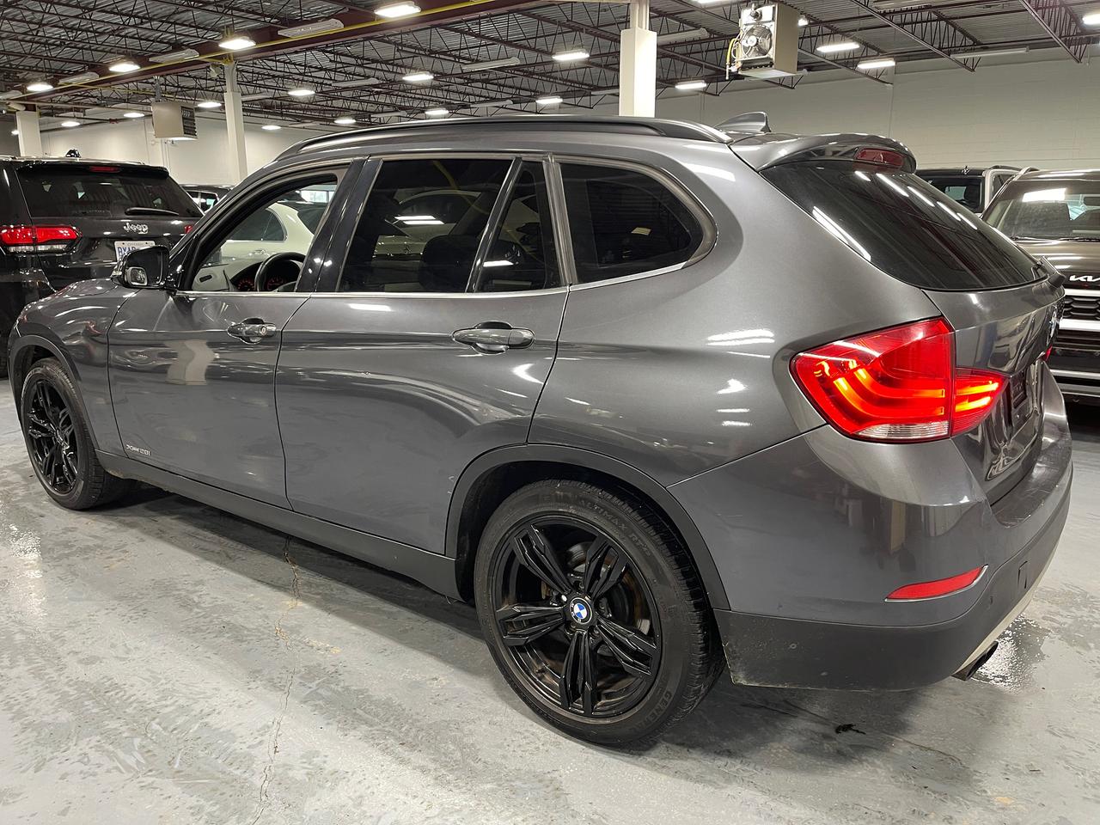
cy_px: 412
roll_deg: +0.5
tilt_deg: -13.8
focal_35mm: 25
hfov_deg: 69.4
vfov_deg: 54.9
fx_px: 794
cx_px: 550
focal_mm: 5.1
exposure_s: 1/60
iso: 125
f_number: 1.6
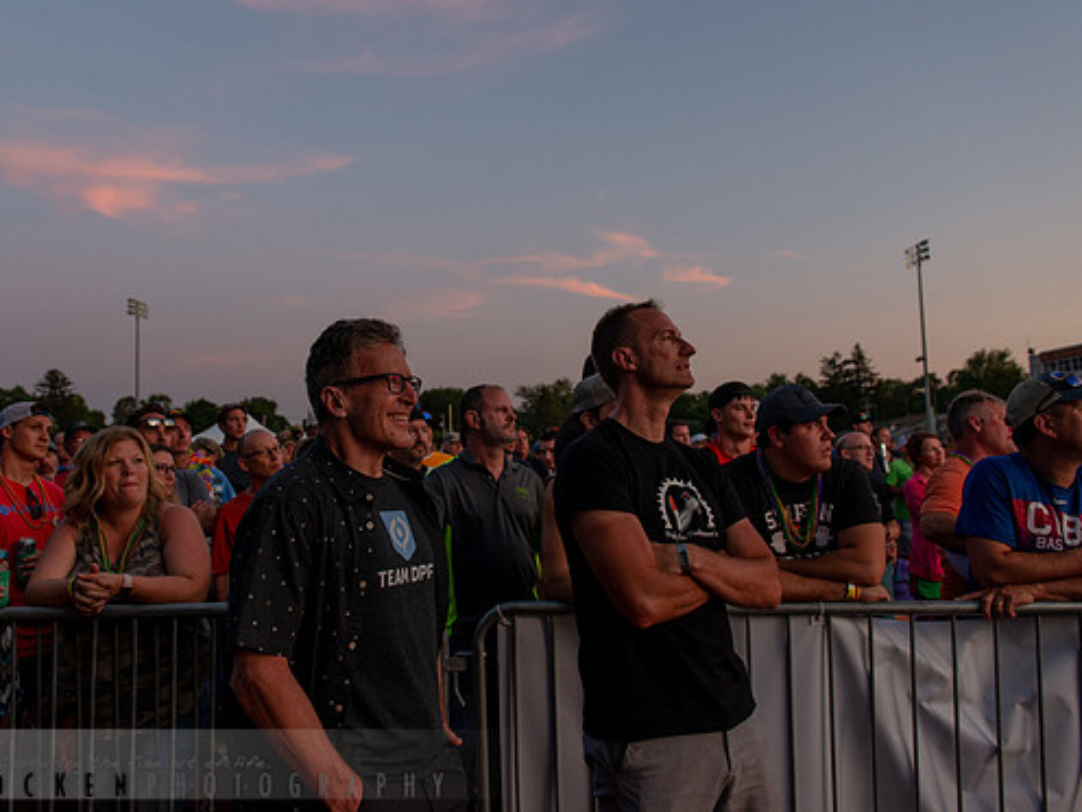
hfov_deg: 65.3
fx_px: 844
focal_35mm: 27
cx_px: 519
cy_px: 392
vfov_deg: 51.3
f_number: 4
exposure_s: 1/125
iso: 800
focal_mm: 24
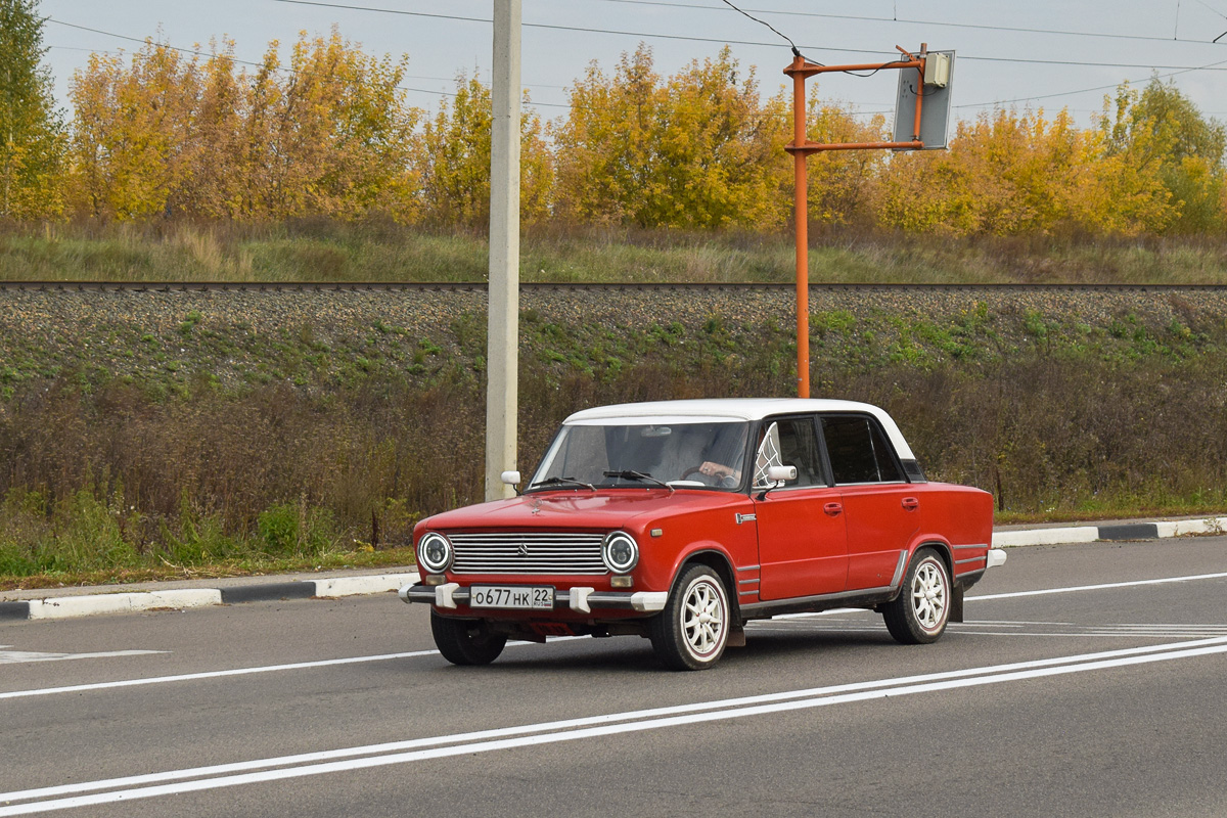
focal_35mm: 82
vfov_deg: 16.6
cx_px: 614
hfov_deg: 24.6
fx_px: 2812
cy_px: 409
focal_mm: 55
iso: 400
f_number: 7.1
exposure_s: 1/1250
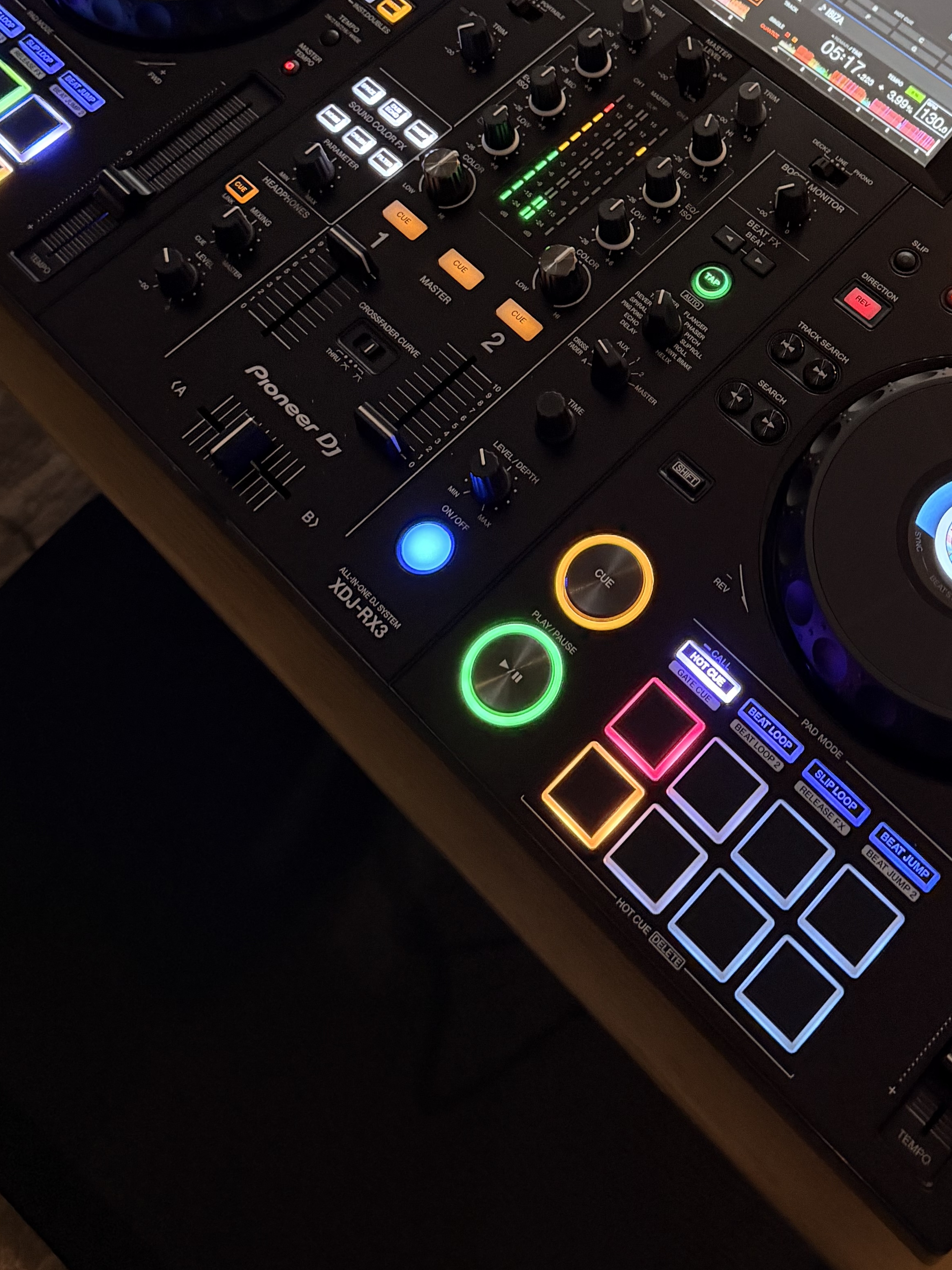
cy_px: 245
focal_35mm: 44
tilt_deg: -59.7
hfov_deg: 32.3
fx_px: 1613
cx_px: 699
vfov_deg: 41.0
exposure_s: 1/32
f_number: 1.78
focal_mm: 6.76
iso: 800
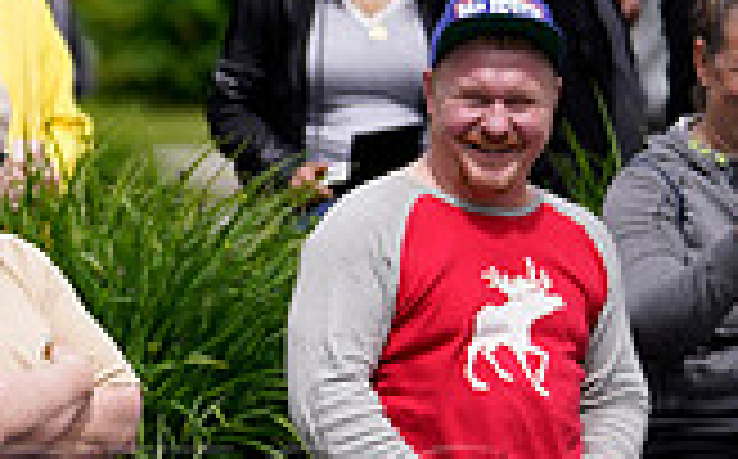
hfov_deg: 4.3
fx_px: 9721
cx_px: -522
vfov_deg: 2.7
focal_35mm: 484
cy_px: 479
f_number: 2.8
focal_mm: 134
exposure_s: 1/400
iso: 100
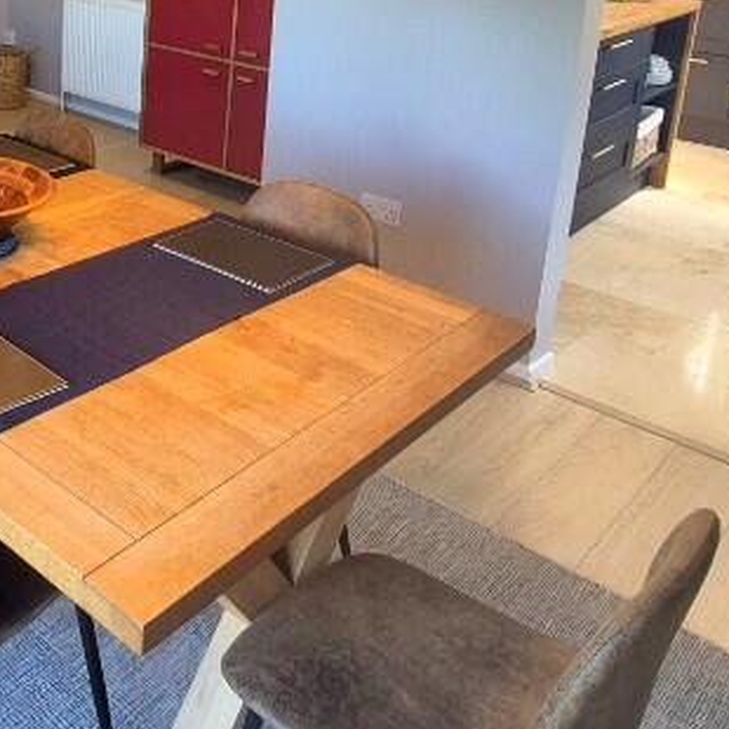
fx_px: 905
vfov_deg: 41.3
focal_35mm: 38
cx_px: 68
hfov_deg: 40.4
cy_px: 111
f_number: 2.2
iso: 125
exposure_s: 1/50
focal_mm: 1.74
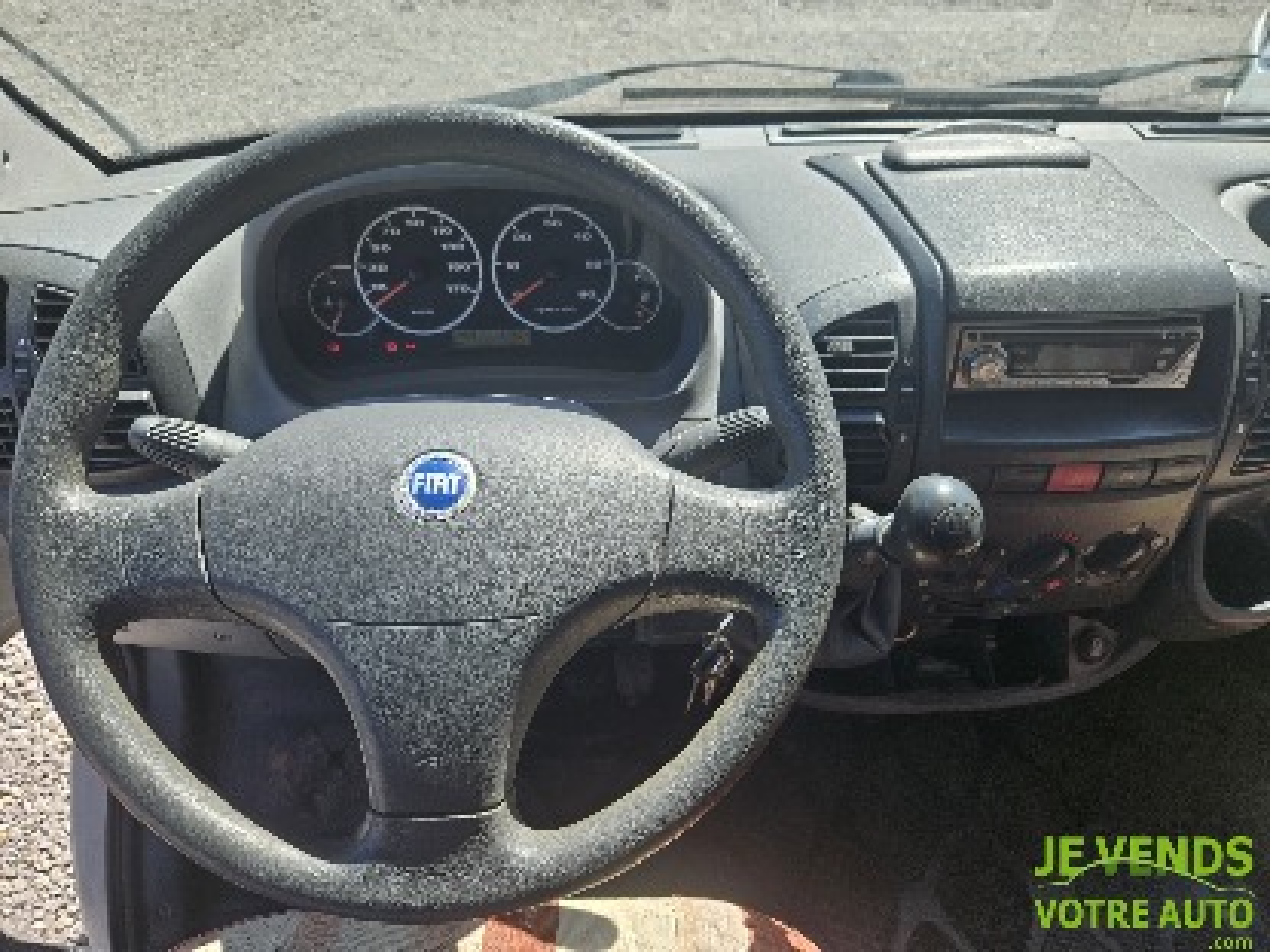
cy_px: 476
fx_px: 844
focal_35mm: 23
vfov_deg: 58.9
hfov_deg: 73.9
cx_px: 635
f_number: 1.8
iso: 25
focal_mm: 5.4
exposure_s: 1/470
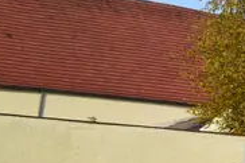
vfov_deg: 7.1
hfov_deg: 8.4
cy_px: -86
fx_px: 1292
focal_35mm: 190
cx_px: 822
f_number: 11
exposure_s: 1/500
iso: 250
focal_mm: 18
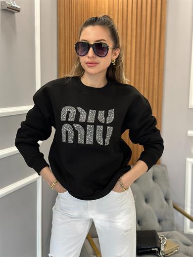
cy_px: 128
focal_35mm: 48
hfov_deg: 30.3
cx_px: 96
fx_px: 357
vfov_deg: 39.7
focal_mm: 6.86
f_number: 1.78
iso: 125
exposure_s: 1/74
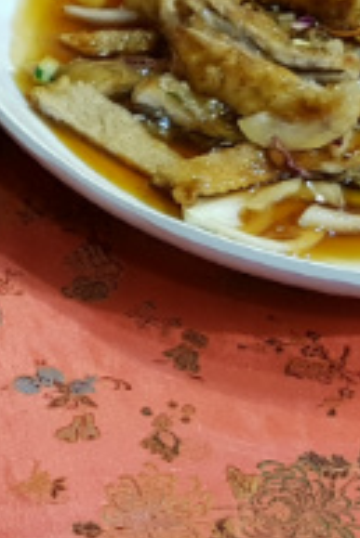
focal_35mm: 102
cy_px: 329
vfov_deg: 20.0
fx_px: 1527
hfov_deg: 12.7
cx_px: -207
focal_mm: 4.2
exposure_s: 1/30
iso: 200
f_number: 1.7
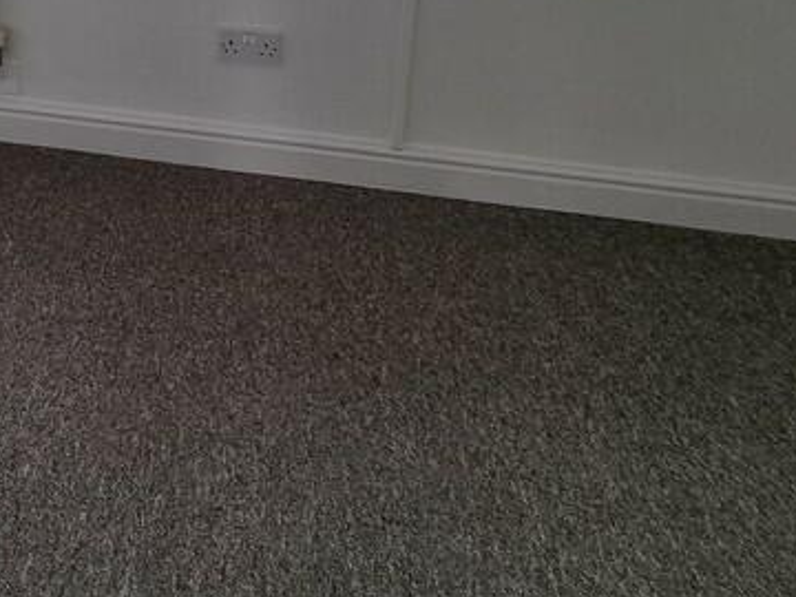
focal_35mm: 37
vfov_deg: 30.7
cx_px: 49
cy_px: -172
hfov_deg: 44.6
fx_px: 851
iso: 50
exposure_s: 1/215
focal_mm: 2.2
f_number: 2.2
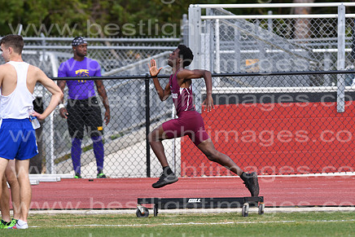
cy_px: 118
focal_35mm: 599
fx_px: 5908
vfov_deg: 2.3
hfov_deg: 3.4
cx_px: 195
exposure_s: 1/640
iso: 100
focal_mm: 300
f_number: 4
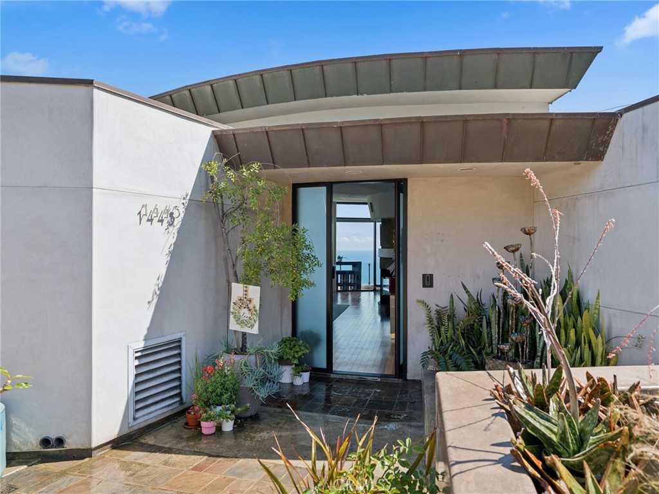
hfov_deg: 69.4
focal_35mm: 25
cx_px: 330
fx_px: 476
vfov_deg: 54.9
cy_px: 247
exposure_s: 1/210
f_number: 7.1
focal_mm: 32.1
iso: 200
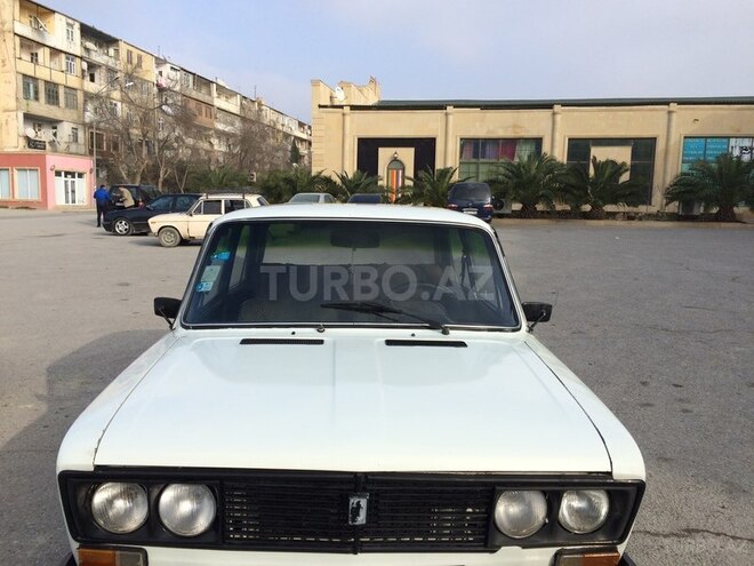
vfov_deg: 48.2
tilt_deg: -6.5
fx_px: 632
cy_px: 283
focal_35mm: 29
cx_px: 377
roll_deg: +0.4
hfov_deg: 61.7
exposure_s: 1/1642
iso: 32
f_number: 2.2
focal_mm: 4.15
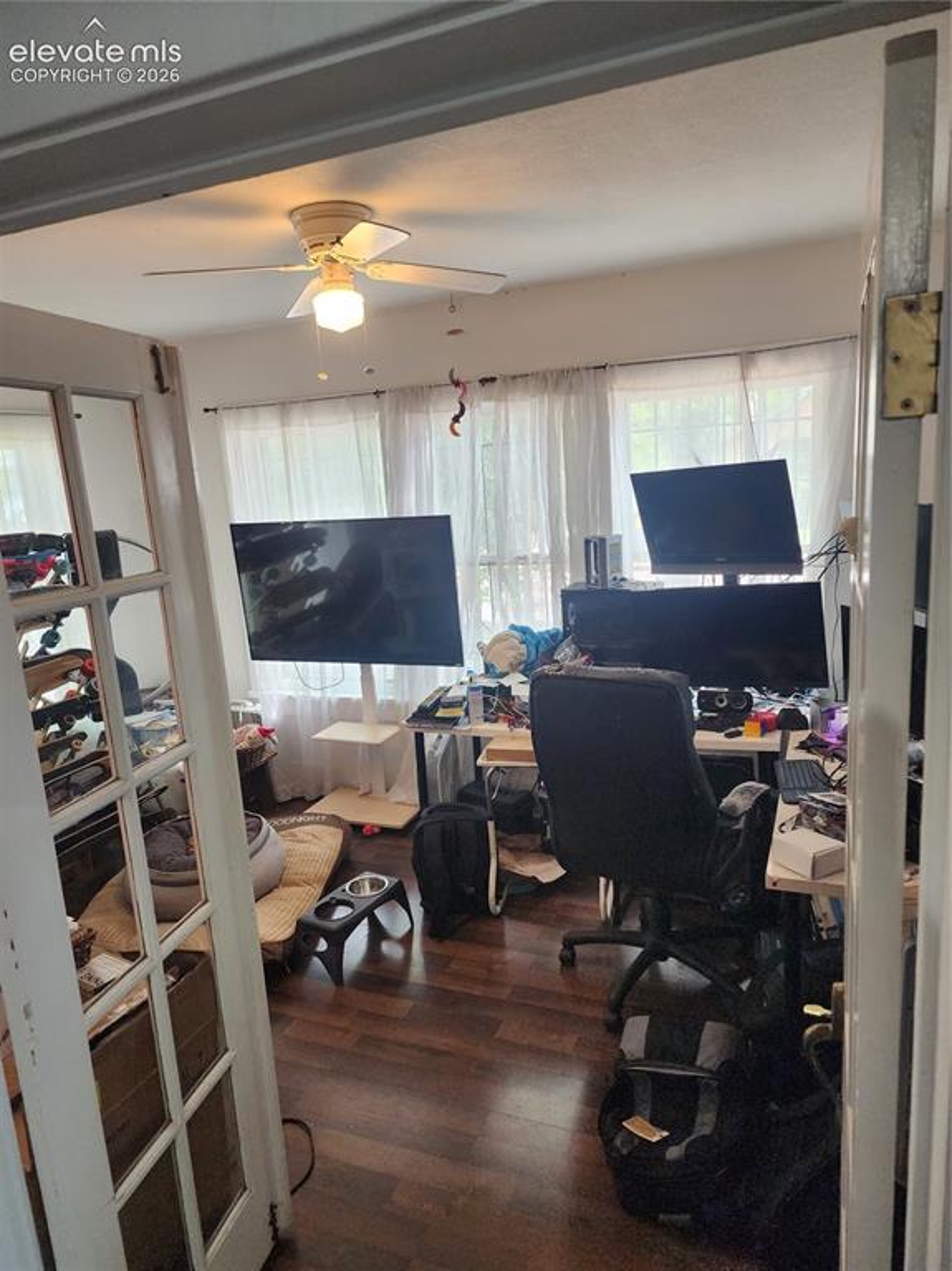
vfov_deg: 74.0
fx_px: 844
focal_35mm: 23
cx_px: 476
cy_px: 636
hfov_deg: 58.8
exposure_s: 1/120
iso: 320
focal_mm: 6.4
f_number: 1.8
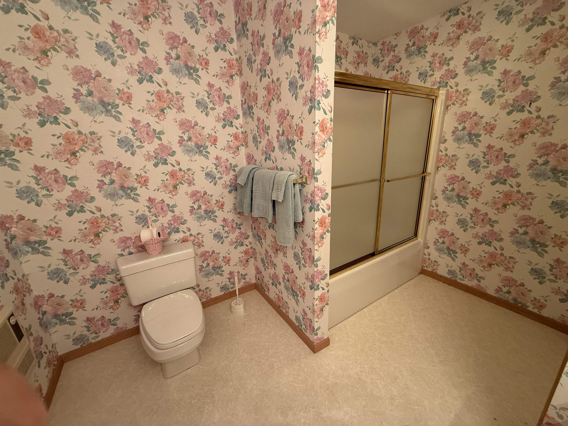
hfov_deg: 102.1
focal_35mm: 14
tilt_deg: -15.9
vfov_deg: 85.7
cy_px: 213
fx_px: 230
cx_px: 284
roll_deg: +2.6
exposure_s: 1/120
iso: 250
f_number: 2.2
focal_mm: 2.22
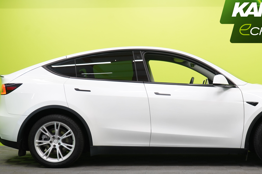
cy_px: 107
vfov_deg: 20.6
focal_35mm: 66
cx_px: 165
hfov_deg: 30.4
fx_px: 480
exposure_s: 1/30
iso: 400
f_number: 5
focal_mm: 46
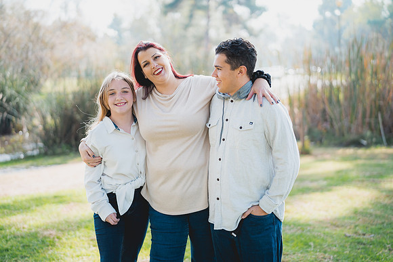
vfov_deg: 27.0
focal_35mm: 50
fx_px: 546
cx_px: 196
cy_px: 131
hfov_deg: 39.6
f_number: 1.4
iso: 250
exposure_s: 1/1600
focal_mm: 50
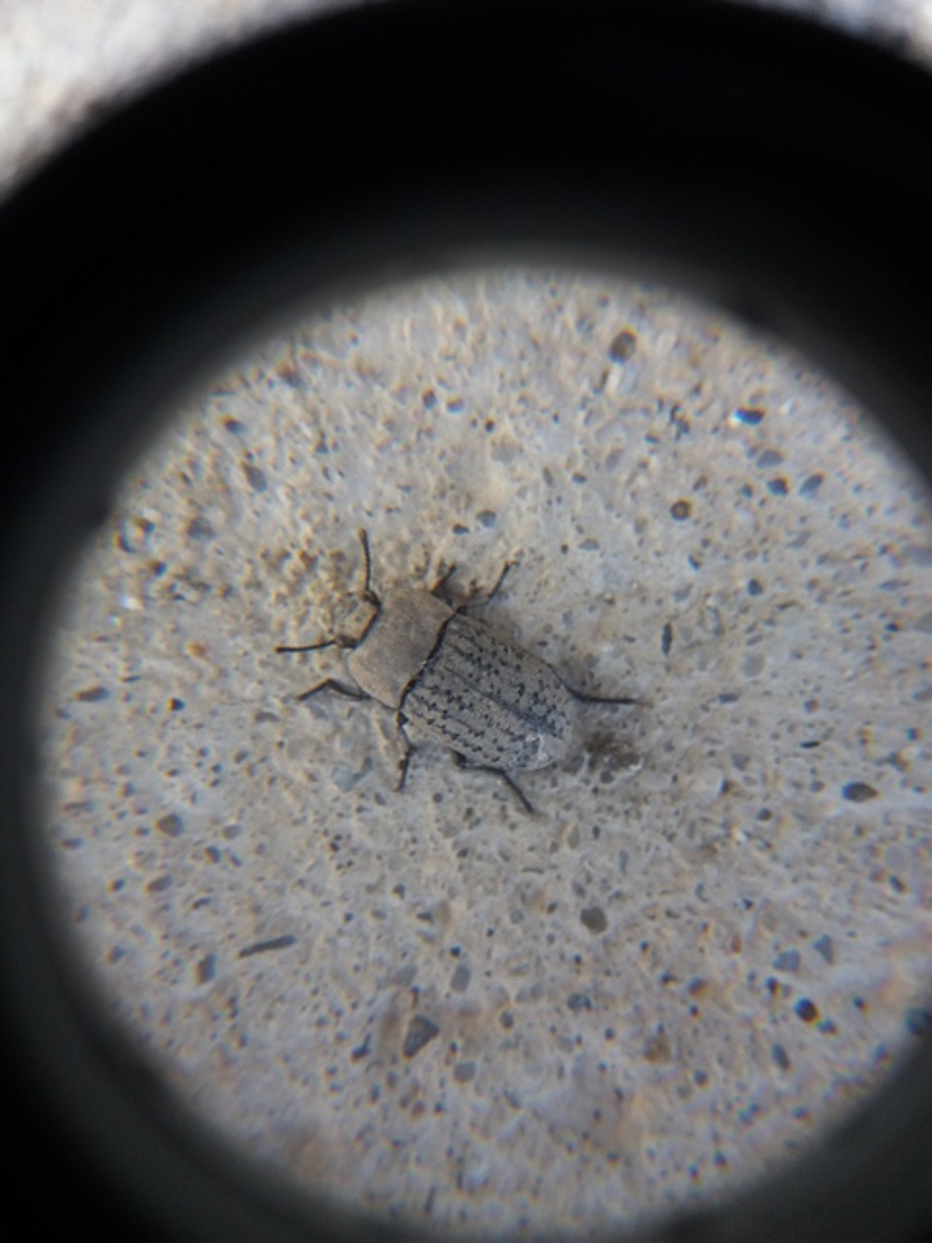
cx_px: 466
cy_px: 622
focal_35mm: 28
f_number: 1.9
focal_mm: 3.7
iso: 64
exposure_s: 1/50
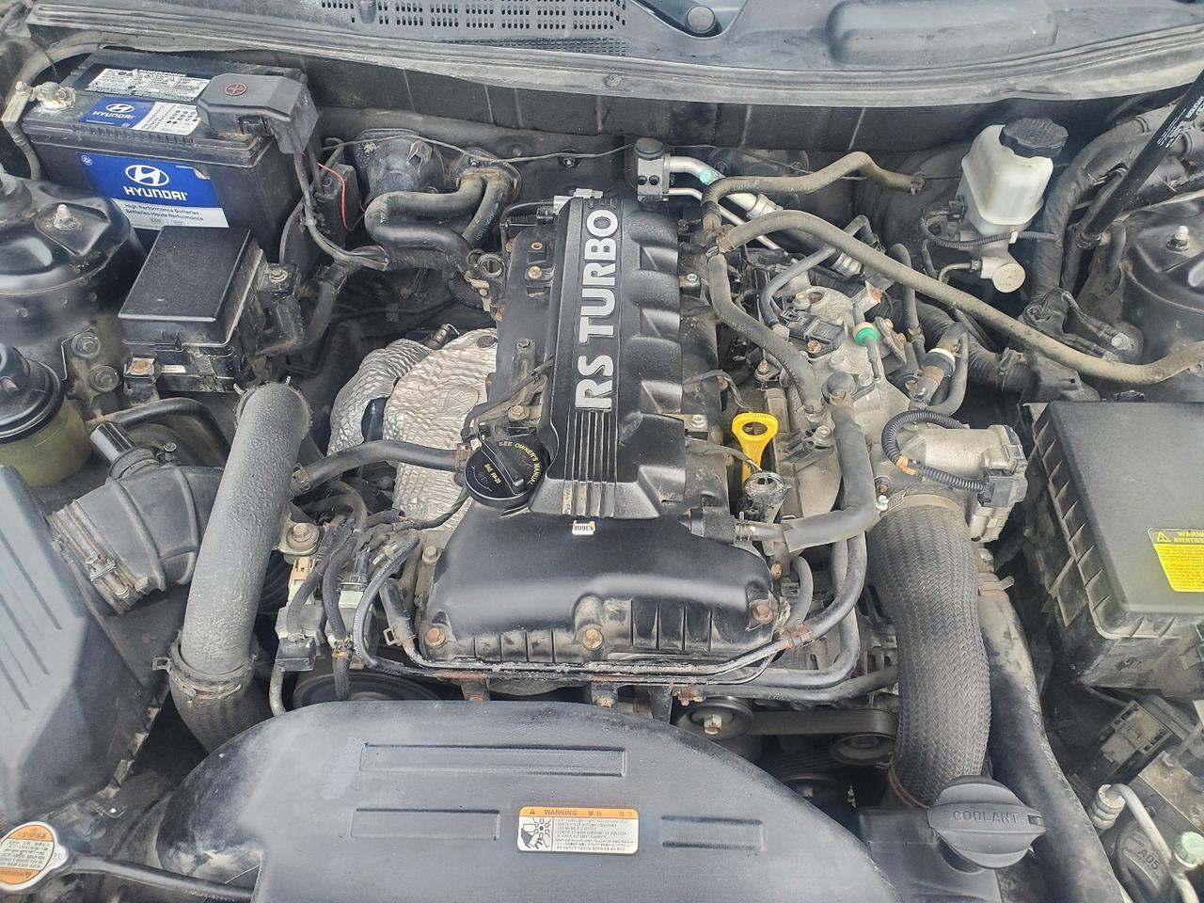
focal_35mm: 26
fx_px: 904
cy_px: 452
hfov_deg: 67.3
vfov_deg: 53.1
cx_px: 602
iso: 200
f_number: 2.4
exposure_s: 1/60.2
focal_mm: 4.3
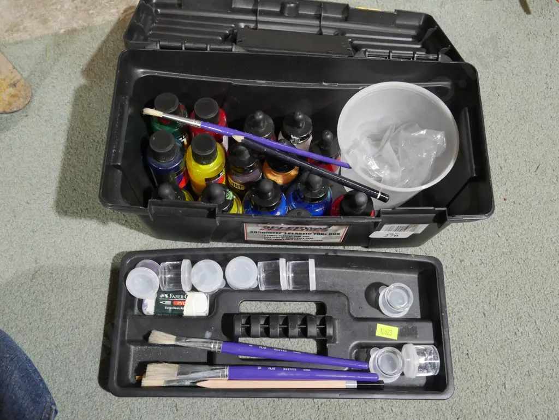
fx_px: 582
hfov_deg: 51.3
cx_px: 280
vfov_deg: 39.7
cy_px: 210
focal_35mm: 36
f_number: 4
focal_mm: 18
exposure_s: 1/60
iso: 1000
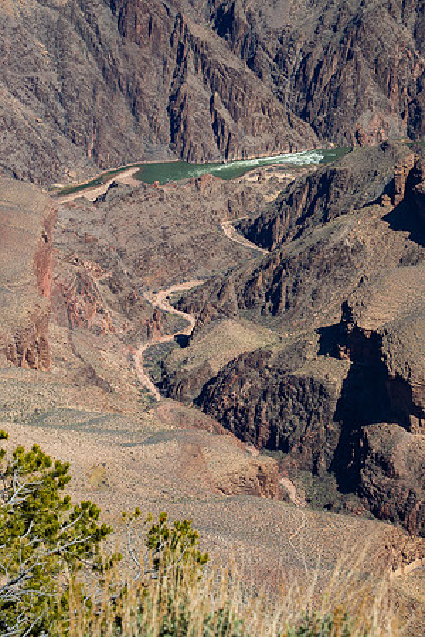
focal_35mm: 120
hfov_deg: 11.4
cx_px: 212
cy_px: 318
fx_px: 2125
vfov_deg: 17.1
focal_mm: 120
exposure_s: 1/100
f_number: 20
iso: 400
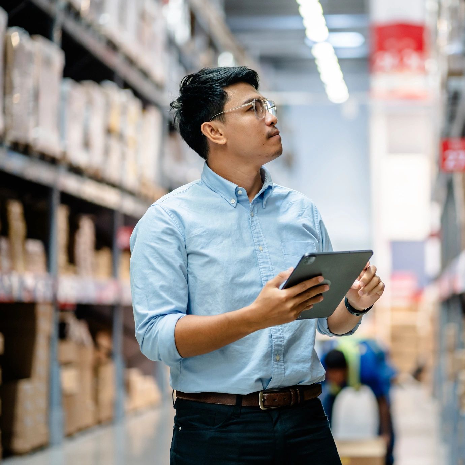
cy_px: 230
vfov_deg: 15.7
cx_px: 341
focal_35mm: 111
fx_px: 1687
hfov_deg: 15.6
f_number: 1.8
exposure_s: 1/125
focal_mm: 85
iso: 640
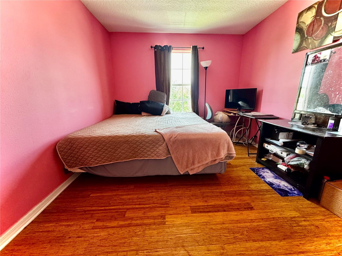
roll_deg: +0.9
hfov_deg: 102.1
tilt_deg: -13.9
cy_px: 128
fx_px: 138
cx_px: 171
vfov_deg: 85.7
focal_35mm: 14
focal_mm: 2.22
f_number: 2.2
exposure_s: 1/92
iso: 320
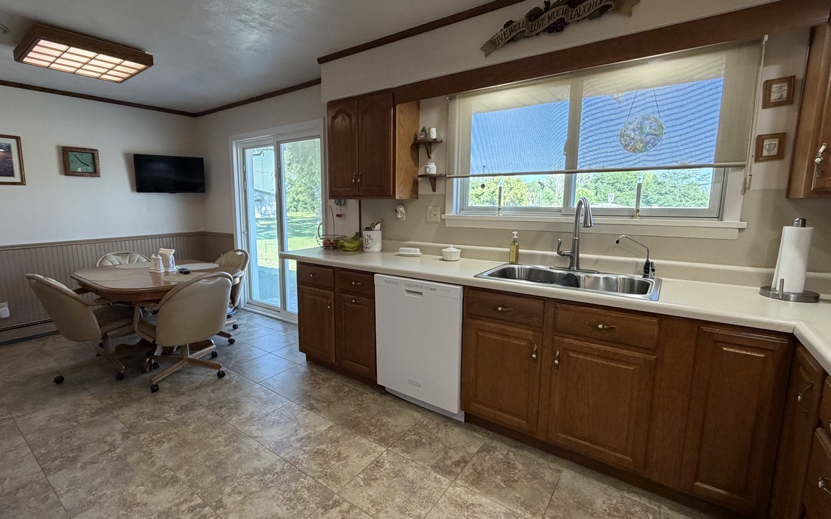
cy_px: 255
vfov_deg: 68.0
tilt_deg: -7.3
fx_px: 385
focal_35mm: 17
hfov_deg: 94.2
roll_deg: +0.5
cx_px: 383
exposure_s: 1/120
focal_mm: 2.22
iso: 320
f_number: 2.2
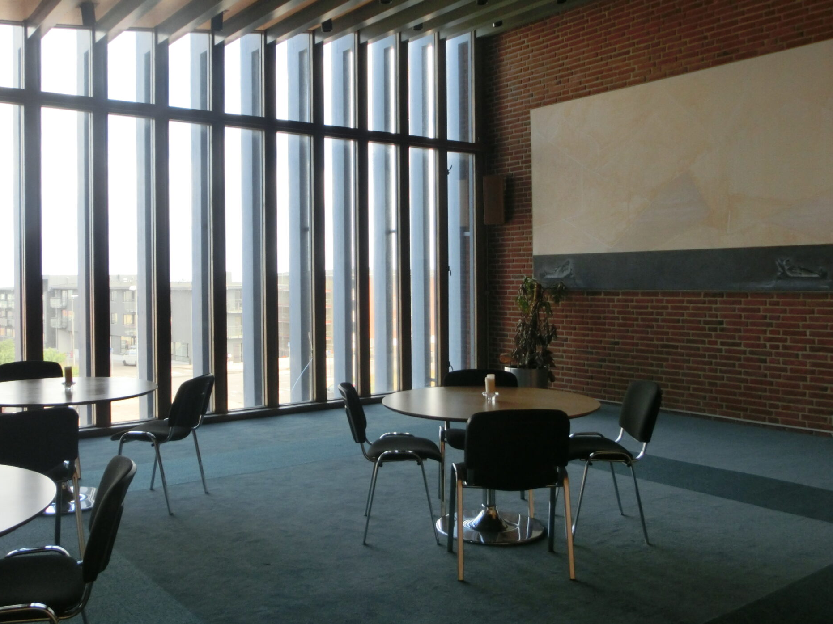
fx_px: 794
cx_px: 361
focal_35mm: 33
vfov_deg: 42.9
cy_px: 283
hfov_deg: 55.2
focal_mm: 4.24
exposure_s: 1/160
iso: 80
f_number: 3
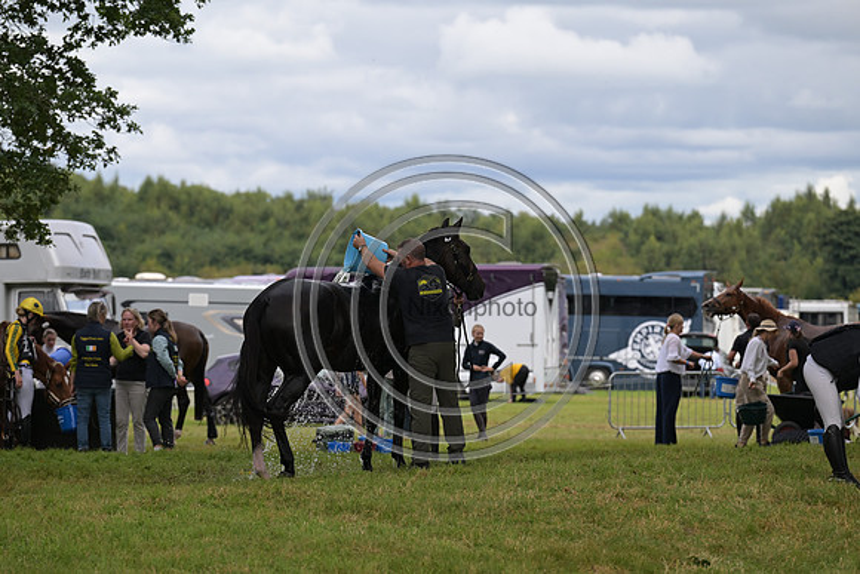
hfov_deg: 10.3
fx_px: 4779
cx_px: 430
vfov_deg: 6.9
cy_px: 287
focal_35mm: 200
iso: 560
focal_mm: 200
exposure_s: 1/1250
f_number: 5.6
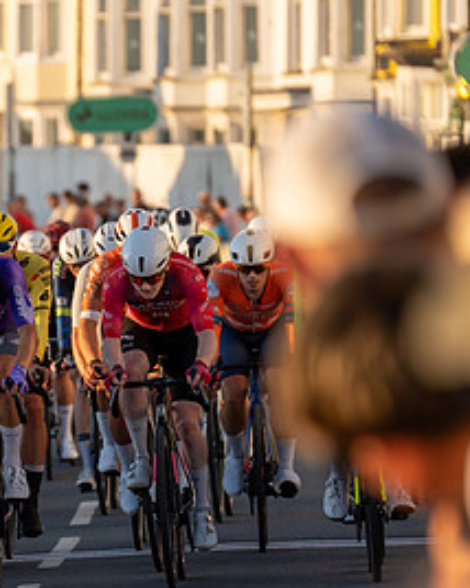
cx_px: -290
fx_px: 8704
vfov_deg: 3.9
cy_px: 500
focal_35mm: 500
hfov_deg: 3.1
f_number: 3.5
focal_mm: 173
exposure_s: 1/1000
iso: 200
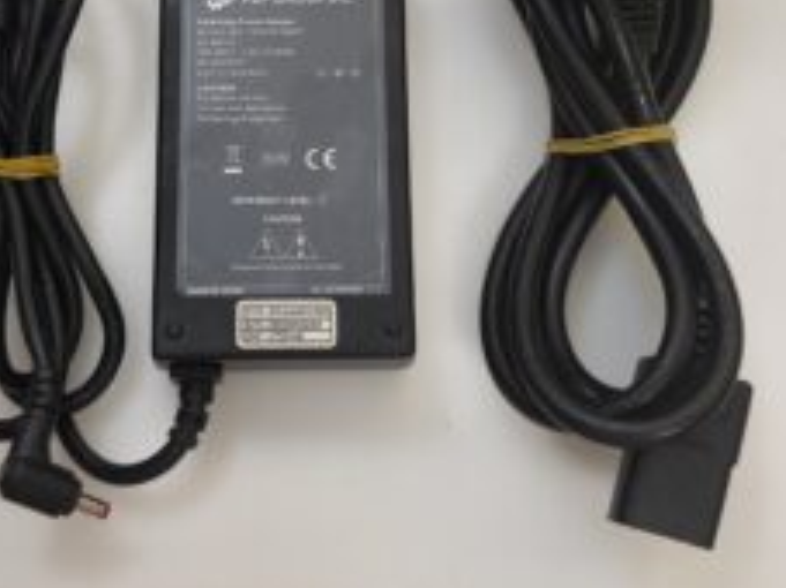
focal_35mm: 54
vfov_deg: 26.6
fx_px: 1225
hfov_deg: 35.4
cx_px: 305
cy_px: 144
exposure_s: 1/50
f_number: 1.6
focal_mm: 6.57
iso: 400
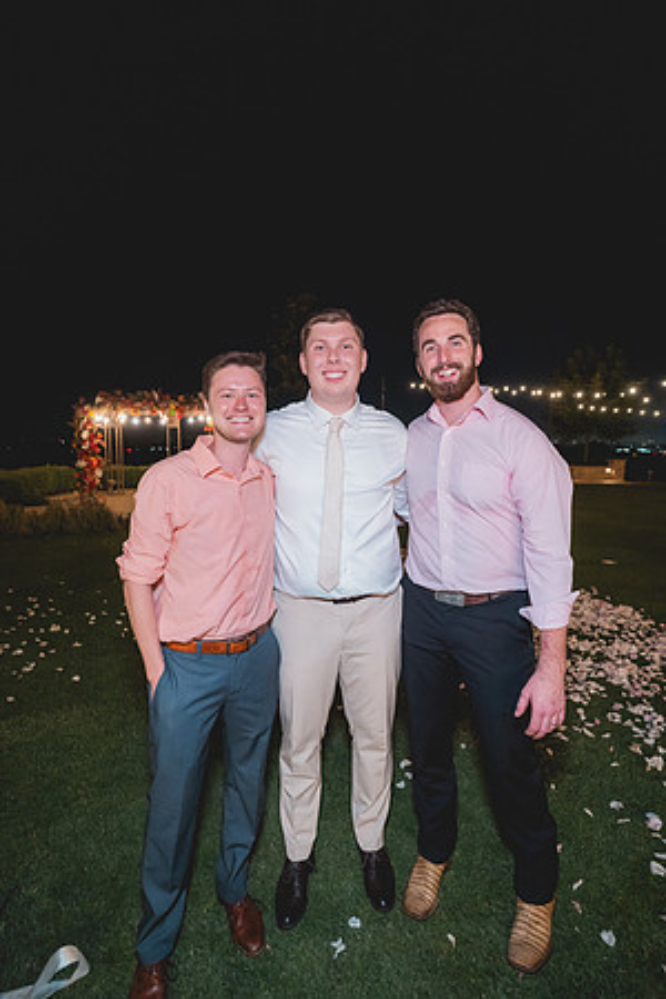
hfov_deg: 67.4
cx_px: 333
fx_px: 499
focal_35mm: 18
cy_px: 500
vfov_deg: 90.0
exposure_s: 1/80
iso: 3200
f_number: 2.8
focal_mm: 18
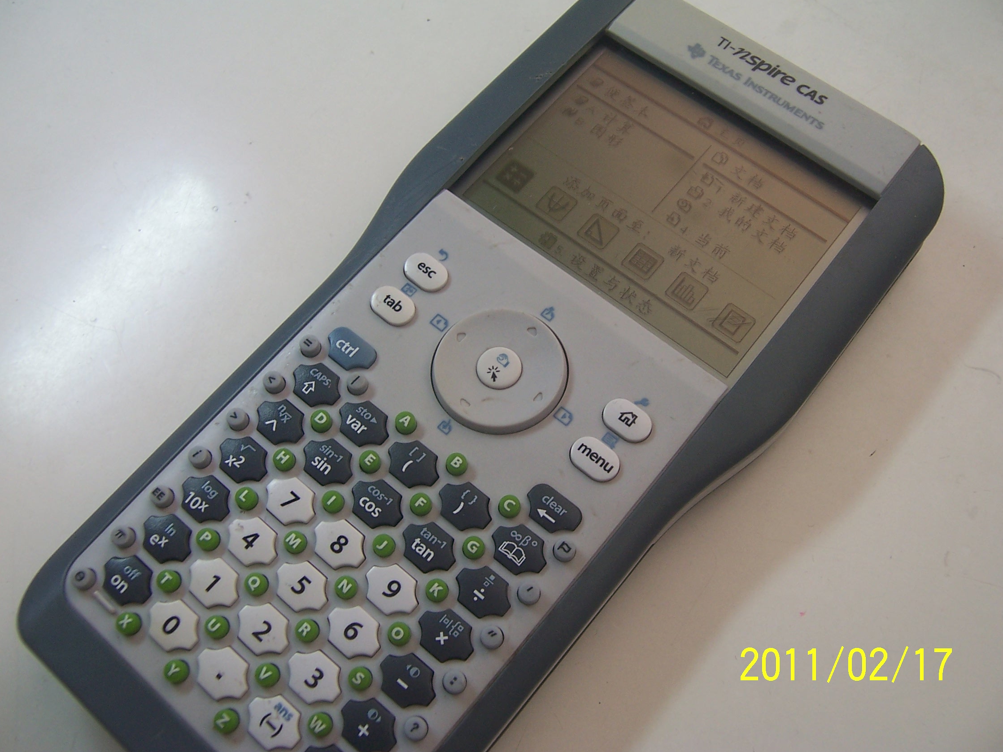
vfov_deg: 41.8
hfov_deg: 54.0
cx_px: 495
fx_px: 985
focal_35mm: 34
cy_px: 374
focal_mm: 5.5
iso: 80
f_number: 3.4
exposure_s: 1/45
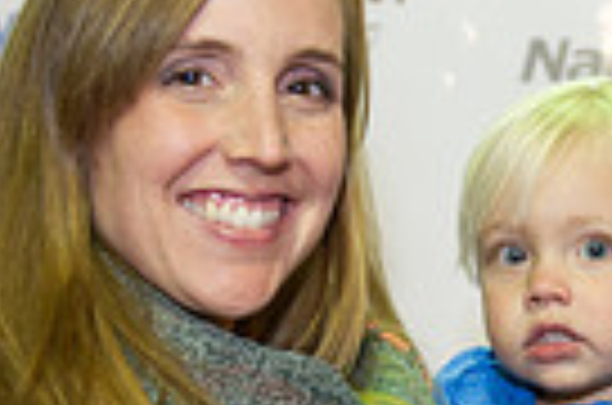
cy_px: 324
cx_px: 729
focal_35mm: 154
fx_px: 2612
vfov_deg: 8.8
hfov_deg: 13.0
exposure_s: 1/60
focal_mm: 36
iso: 1250
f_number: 2.8
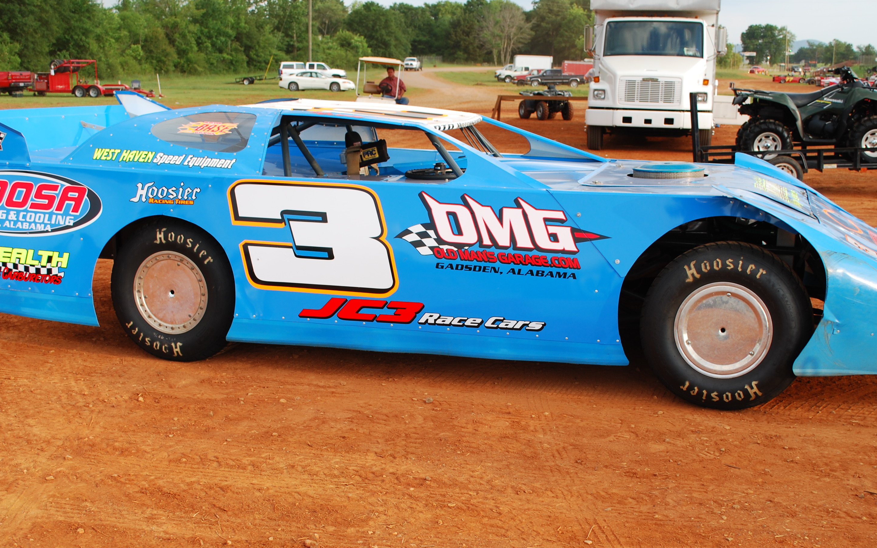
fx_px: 1171
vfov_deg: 26.2
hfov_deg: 41.1
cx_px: 446
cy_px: 351
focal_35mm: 49
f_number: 5.6
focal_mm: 24
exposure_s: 1/125
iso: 100
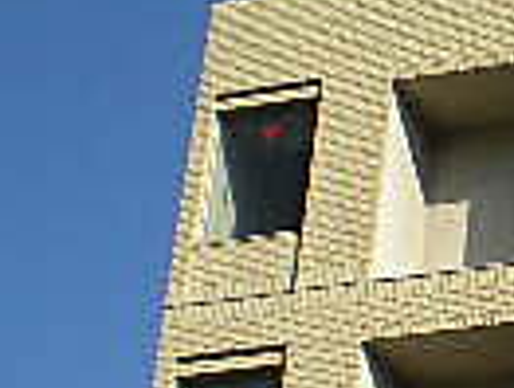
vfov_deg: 8.0
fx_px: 2755
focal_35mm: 185
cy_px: 513
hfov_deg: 10.1
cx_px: 926
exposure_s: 1/514
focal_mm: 6.3
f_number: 4.6
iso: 64
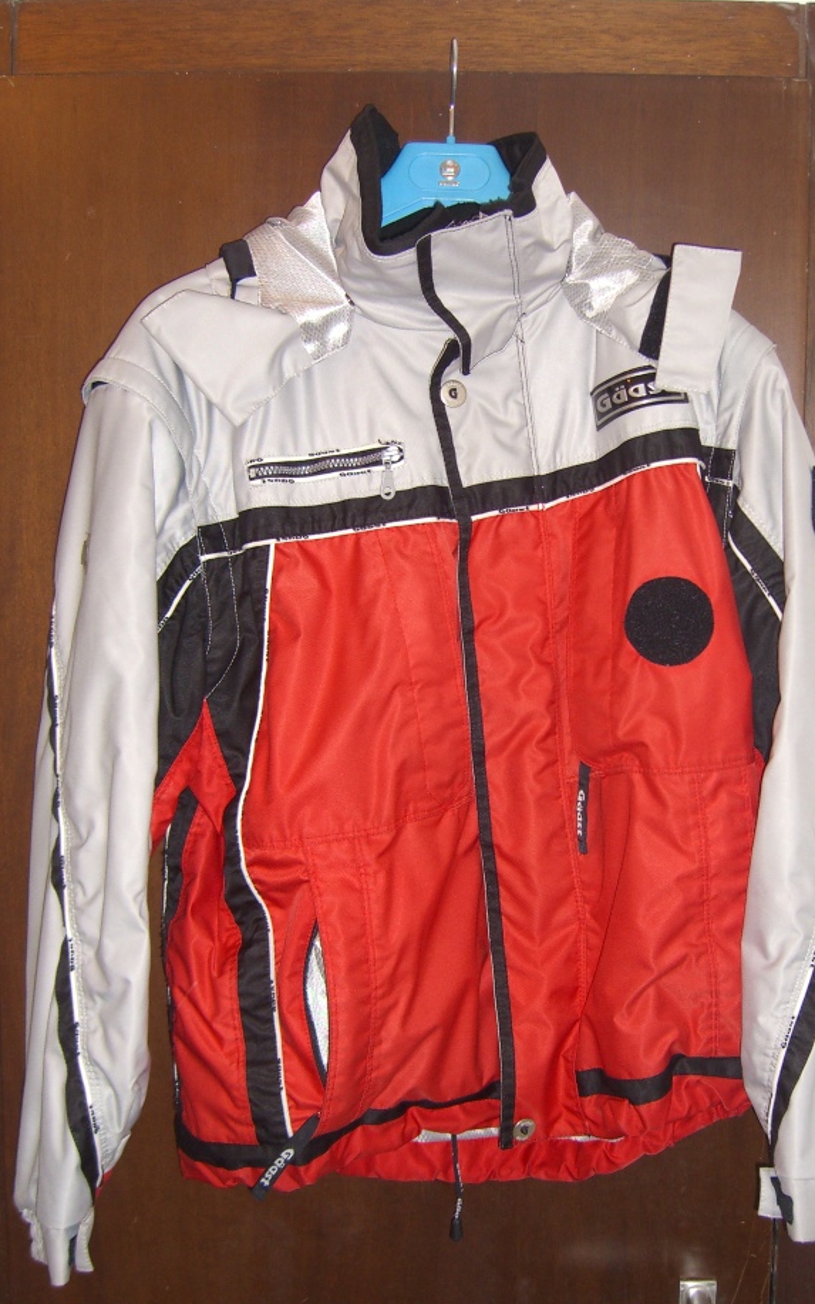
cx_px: 505
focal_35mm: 45
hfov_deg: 28.5
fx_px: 1599
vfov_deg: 44.3
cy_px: 687
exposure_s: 1/60
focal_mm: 7.9
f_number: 2.8
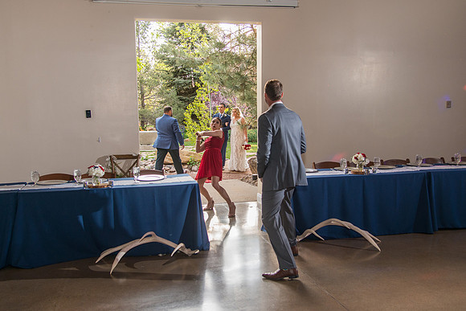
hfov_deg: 53.4
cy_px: 154
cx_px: 229
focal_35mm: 36
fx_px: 463
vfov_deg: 37.1
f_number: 4
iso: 400
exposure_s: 1/200
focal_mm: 24
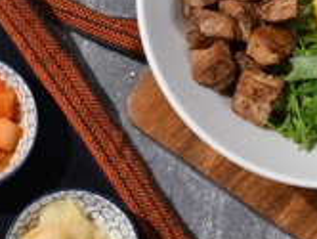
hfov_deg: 7.6
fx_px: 2375
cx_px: 214
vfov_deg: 5.7
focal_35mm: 259
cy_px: 60
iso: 100
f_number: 11
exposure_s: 1/160
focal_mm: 70
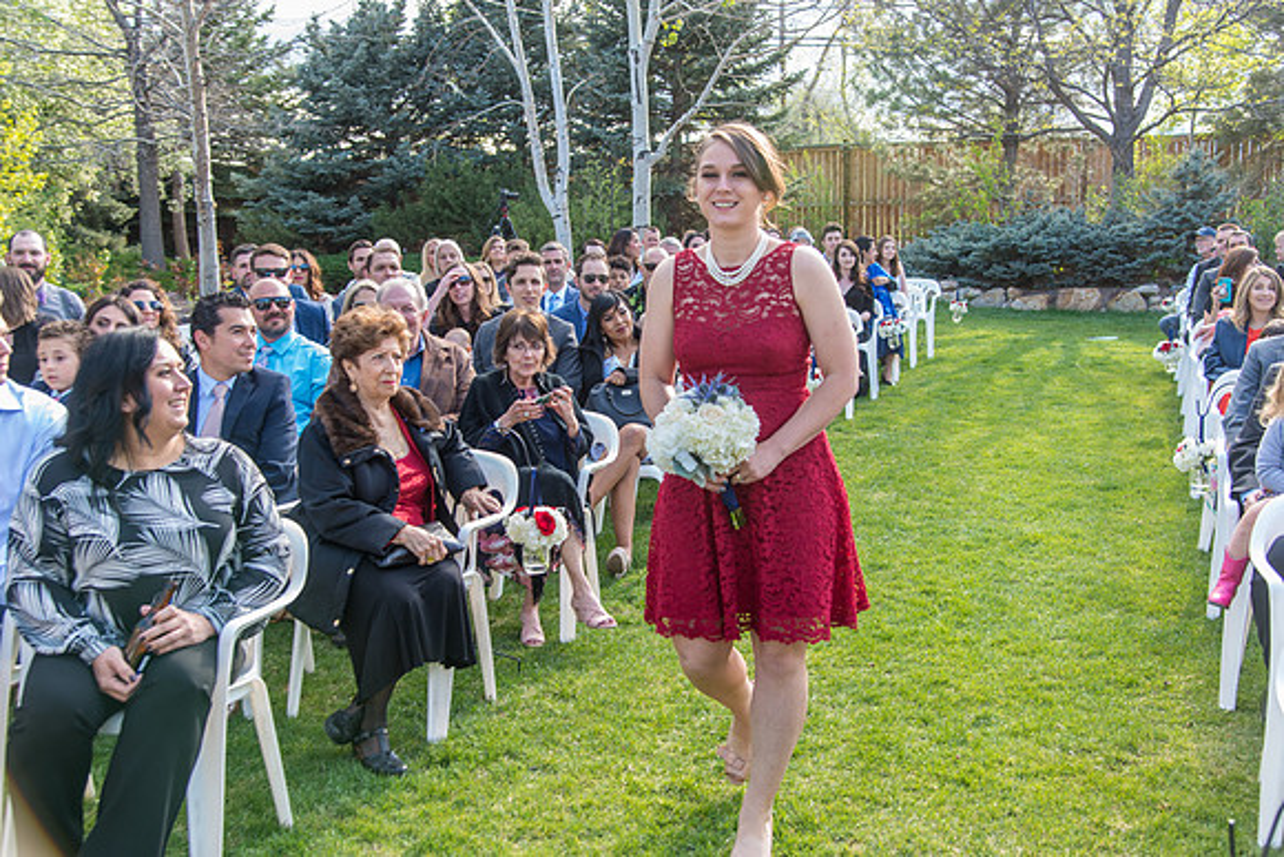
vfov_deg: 35.1
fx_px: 1356
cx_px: 642
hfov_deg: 50.7
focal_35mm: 38
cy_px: 428
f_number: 5
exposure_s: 1/125
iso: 320
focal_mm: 38
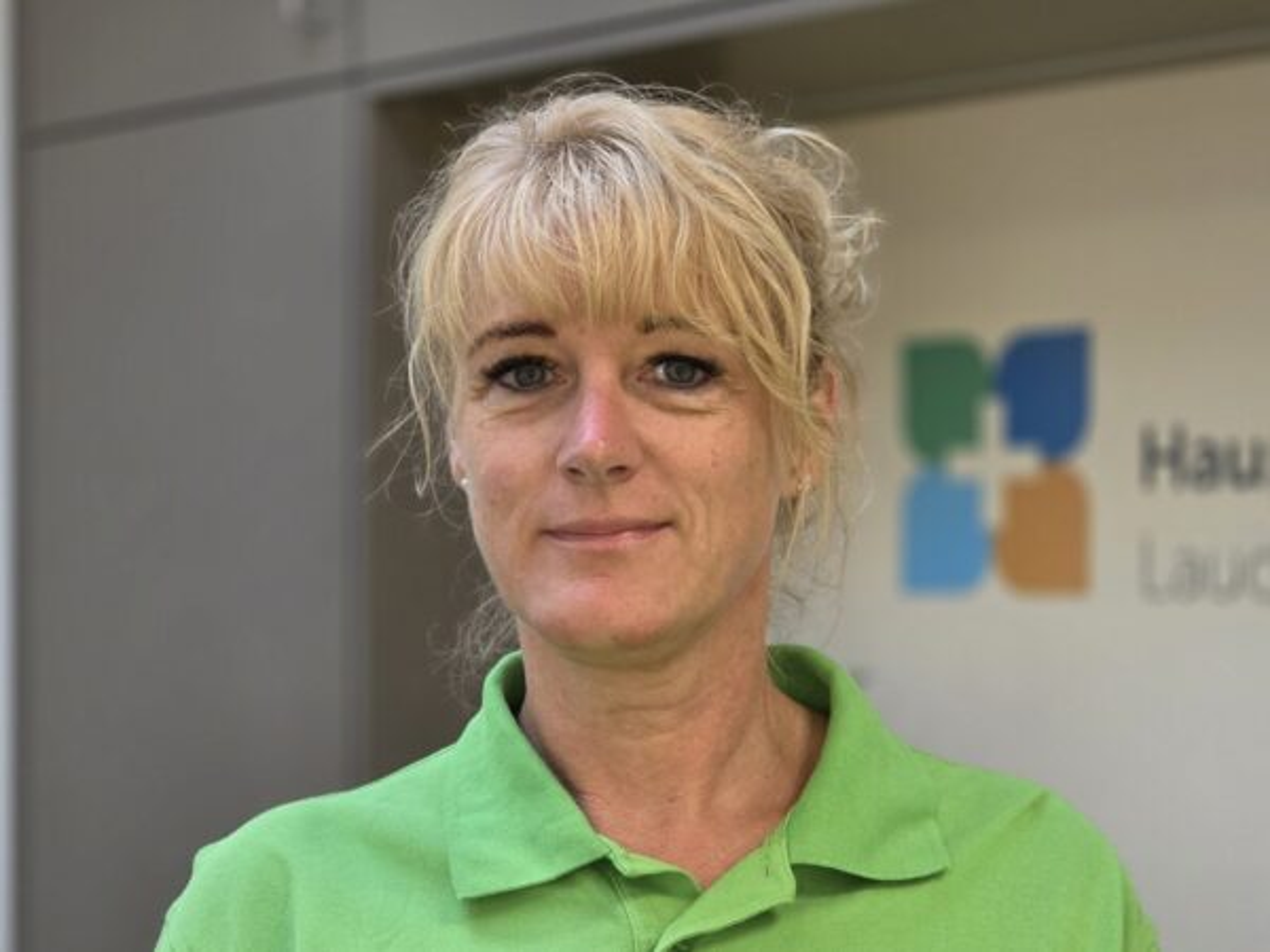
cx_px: 635
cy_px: 476
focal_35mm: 69
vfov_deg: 21.3
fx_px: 2531
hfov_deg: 28.2
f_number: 2.4
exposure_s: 1/100
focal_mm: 7.9
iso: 160
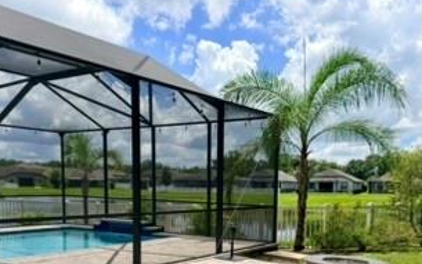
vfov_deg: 30.8
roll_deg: -1.4
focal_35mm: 40
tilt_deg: -5.6
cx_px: 223
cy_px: 229
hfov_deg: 49.2
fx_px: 460
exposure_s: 1/7353
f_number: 1.78
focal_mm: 6.76
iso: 80
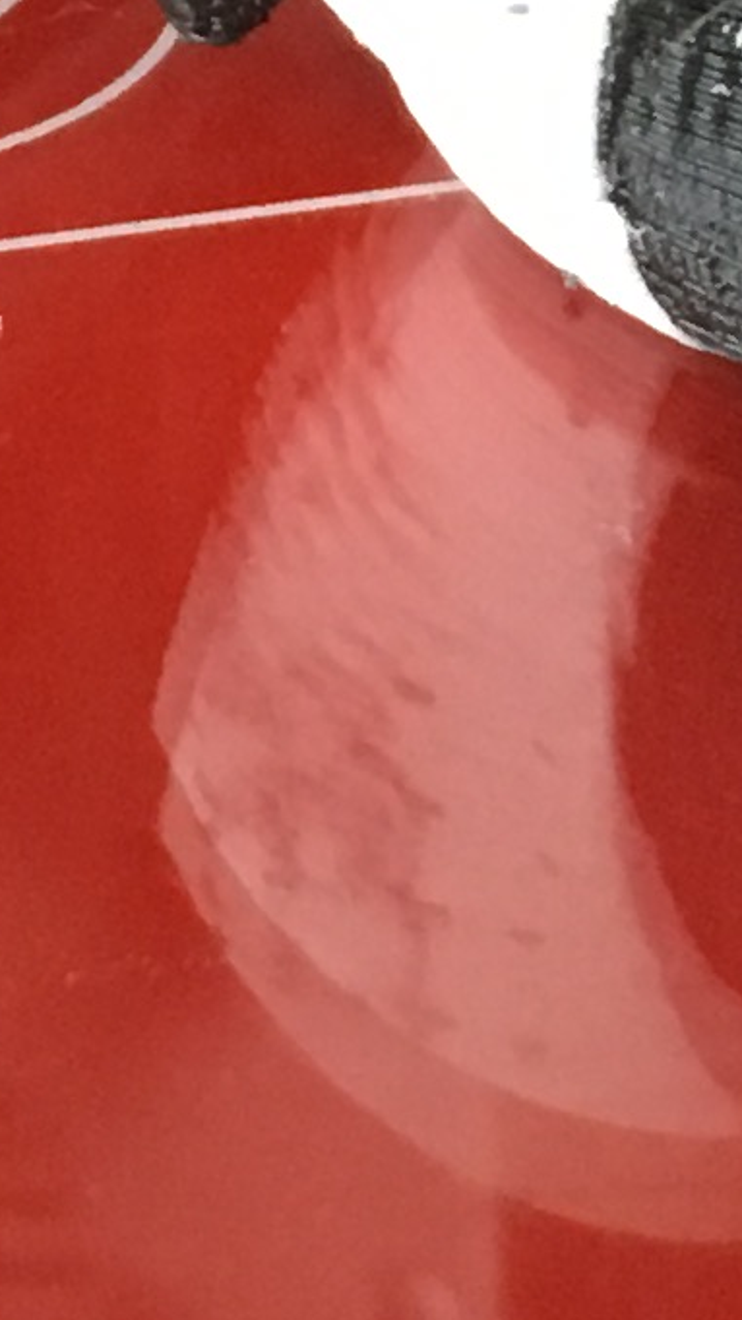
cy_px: -205
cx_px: 932
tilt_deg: -29.2
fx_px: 6542
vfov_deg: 11.3
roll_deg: +1.0
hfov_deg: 6.4
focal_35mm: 187
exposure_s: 1/33
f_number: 2.2
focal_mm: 4.15
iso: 200
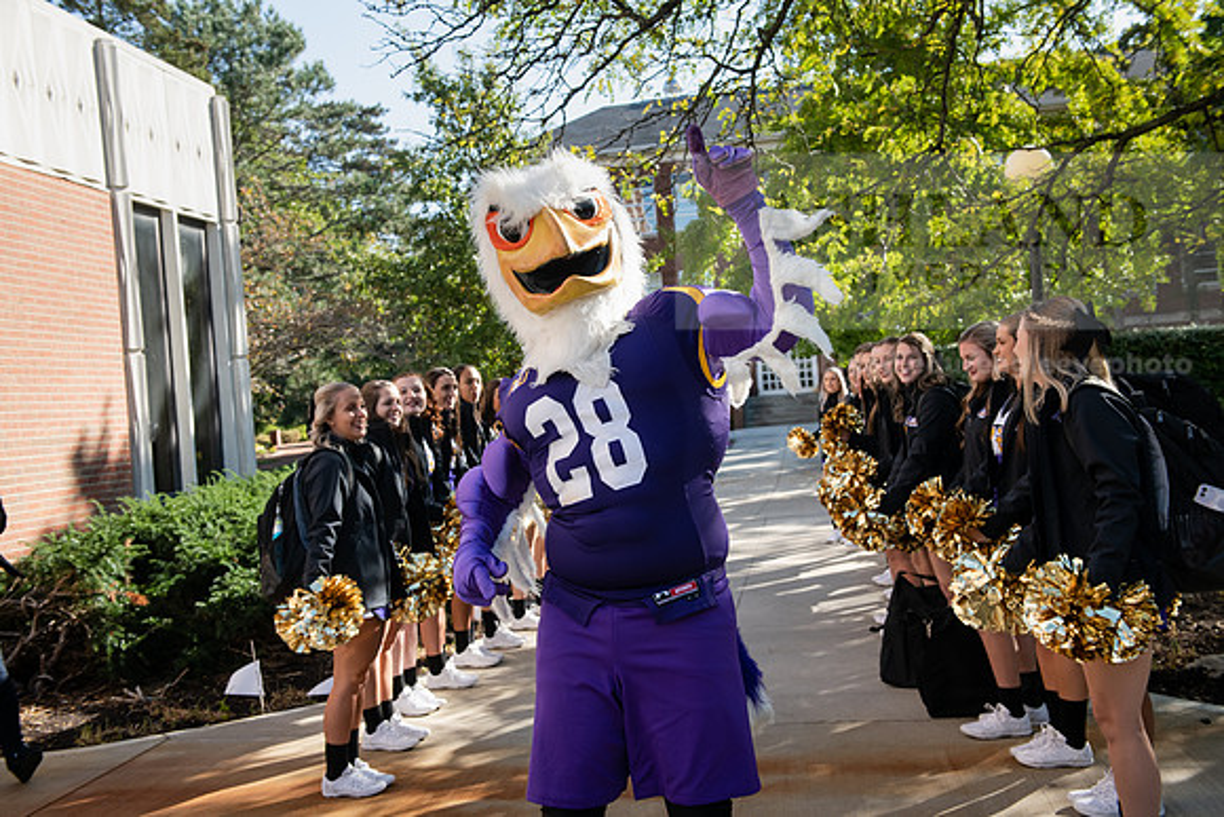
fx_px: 1360
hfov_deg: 48.4
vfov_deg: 33.4
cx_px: 612
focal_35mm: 40
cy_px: 408
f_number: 5.6
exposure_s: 1/640
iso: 400
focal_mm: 40
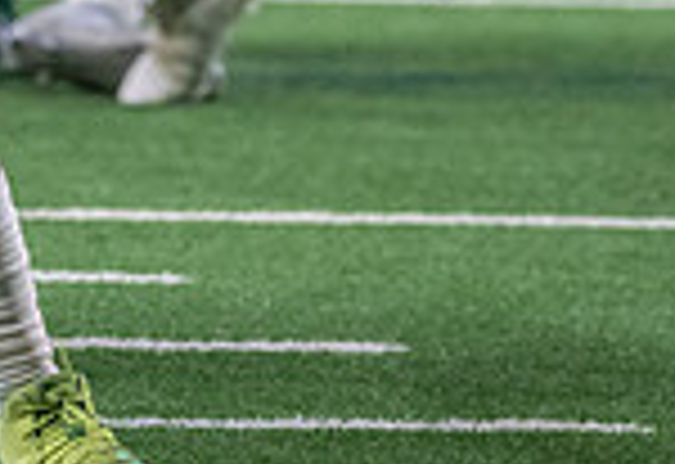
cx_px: 19
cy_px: -532
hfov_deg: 2.9
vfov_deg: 2.0
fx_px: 13171
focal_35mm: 696
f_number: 2.8
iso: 8000
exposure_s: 1/1000
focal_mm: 151
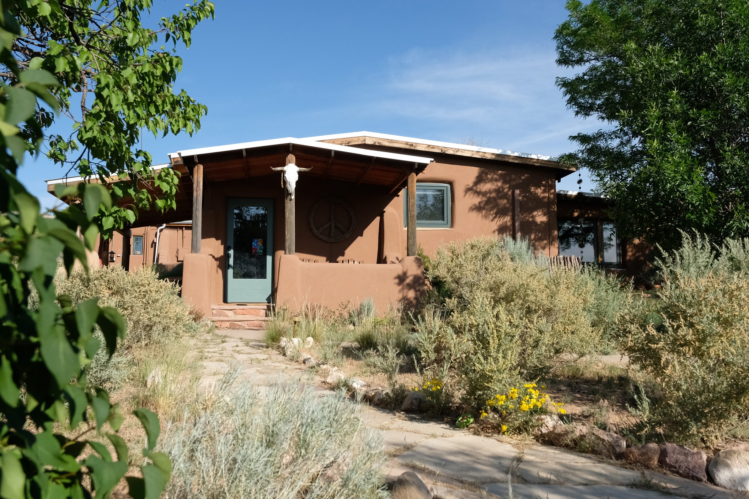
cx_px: 363
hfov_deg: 57.2
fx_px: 687
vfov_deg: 40.0
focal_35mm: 33
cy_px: 251
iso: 1600
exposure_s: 1/4000
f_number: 6.4
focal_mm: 21.3
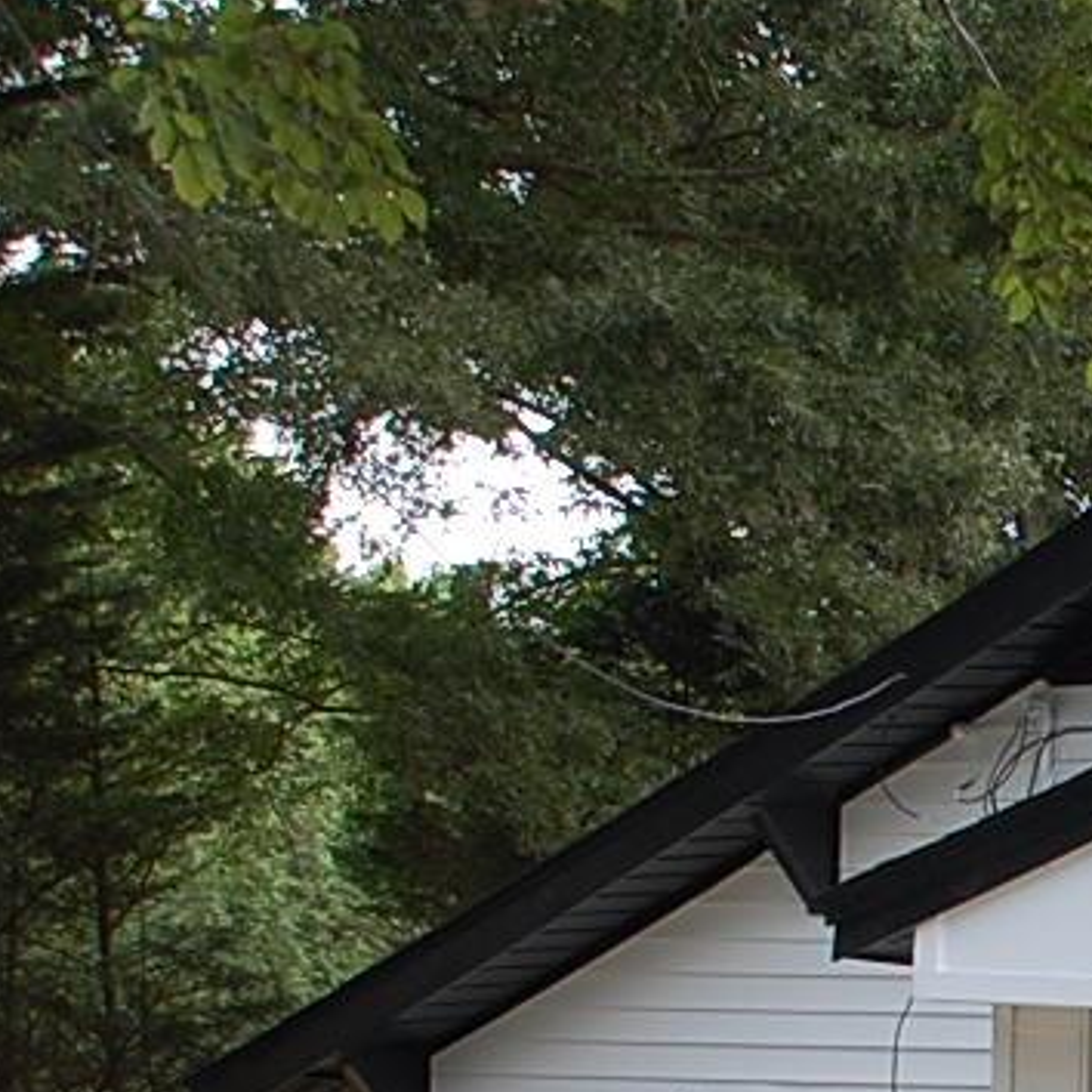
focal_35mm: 168
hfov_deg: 9.8
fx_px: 5989
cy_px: 1215
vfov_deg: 10.3
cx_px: 2101
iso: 200
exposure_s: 1/160
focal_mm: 31
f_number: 6.3
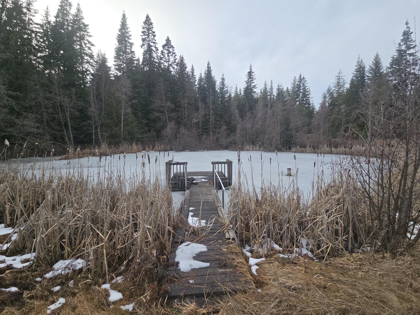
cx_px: 210
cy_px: 158
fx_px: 158
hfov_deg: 106.2
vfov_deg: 89.9
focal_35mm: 13
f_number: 2.2
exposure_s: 1/351
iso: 50
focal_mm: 2.2
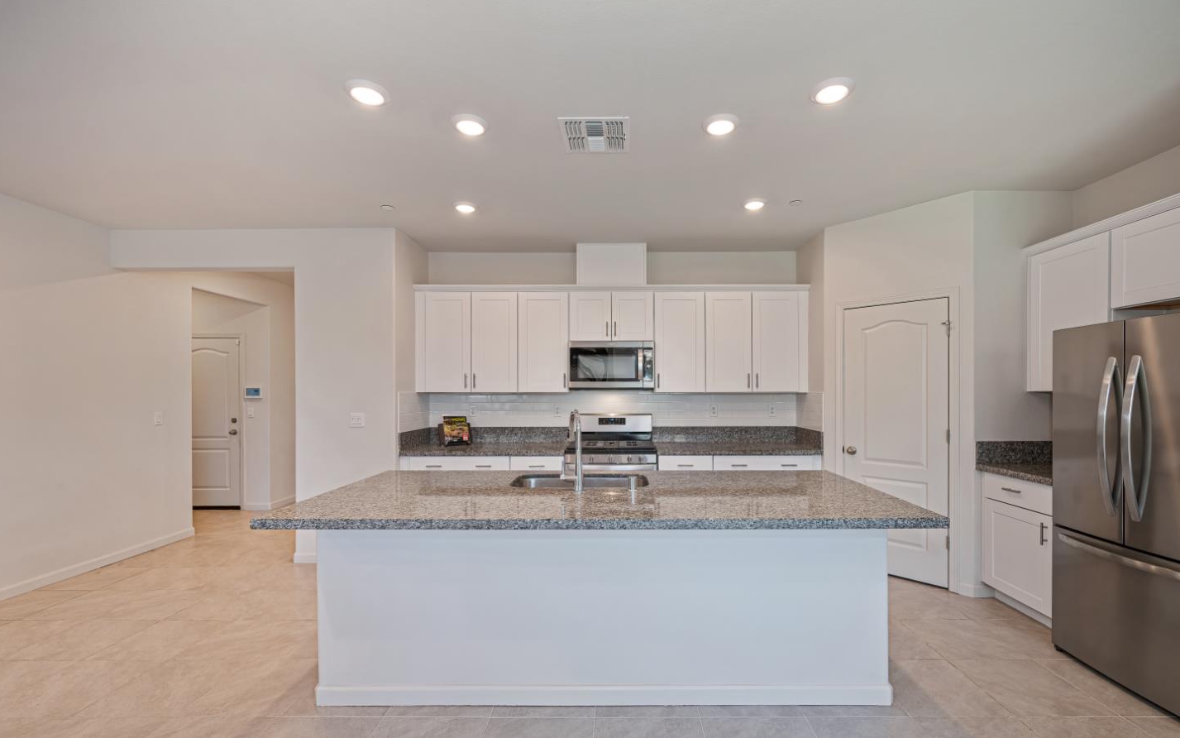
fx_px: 482
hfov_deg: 101.4
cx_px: 616
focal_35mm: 15
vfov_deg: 74.6
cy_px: 408
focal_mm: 14
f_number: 6.3
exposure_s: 1/160
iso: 640
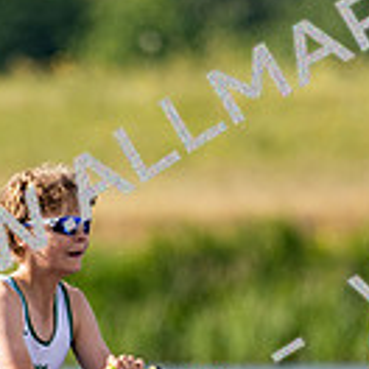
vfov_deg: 0.8
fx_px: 27075
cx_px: 145
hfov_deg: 0.8
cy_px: 365
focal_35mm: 2245
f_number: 4.5
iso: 320
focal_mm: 400
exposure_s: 1/2500
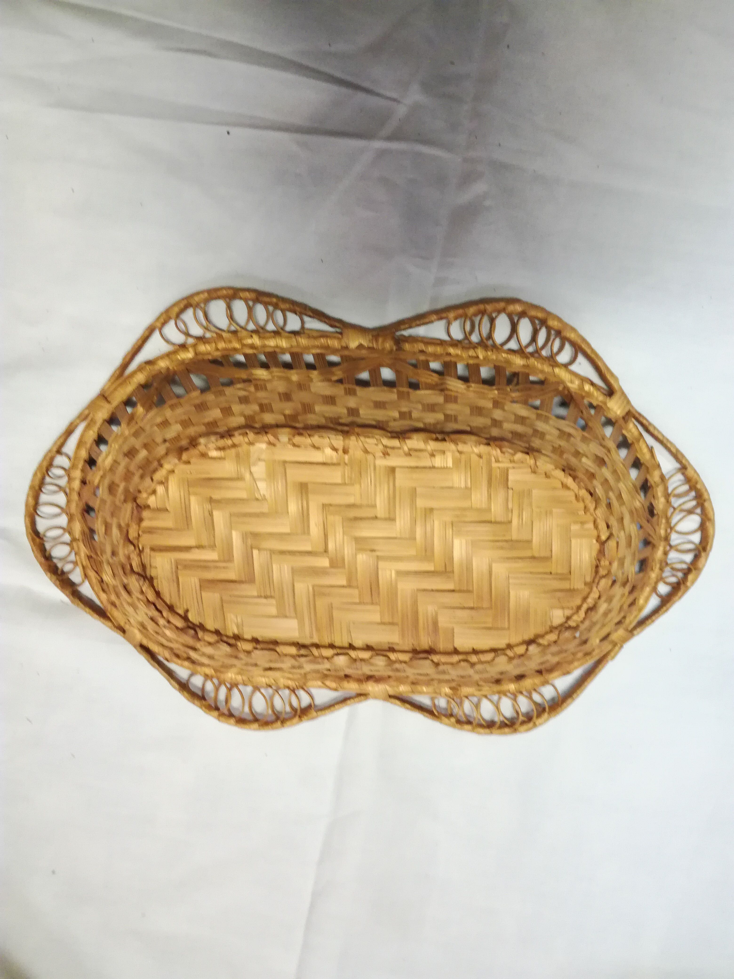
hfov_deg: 51.4
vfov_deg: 65.3
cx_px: 367
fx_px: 763
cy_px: 490
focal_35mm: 27
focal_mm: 3.79
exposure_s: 1/25
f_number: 2
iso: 400
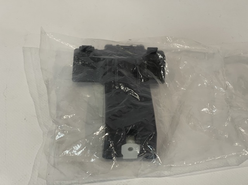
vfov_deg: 22.9
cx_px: 124
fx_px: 458
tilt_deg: -44.3
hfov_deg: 30.3
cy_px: 92
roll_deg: -3.9
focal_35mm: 64
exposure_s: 1/50
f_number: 2.2
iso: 160
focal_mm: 7.5
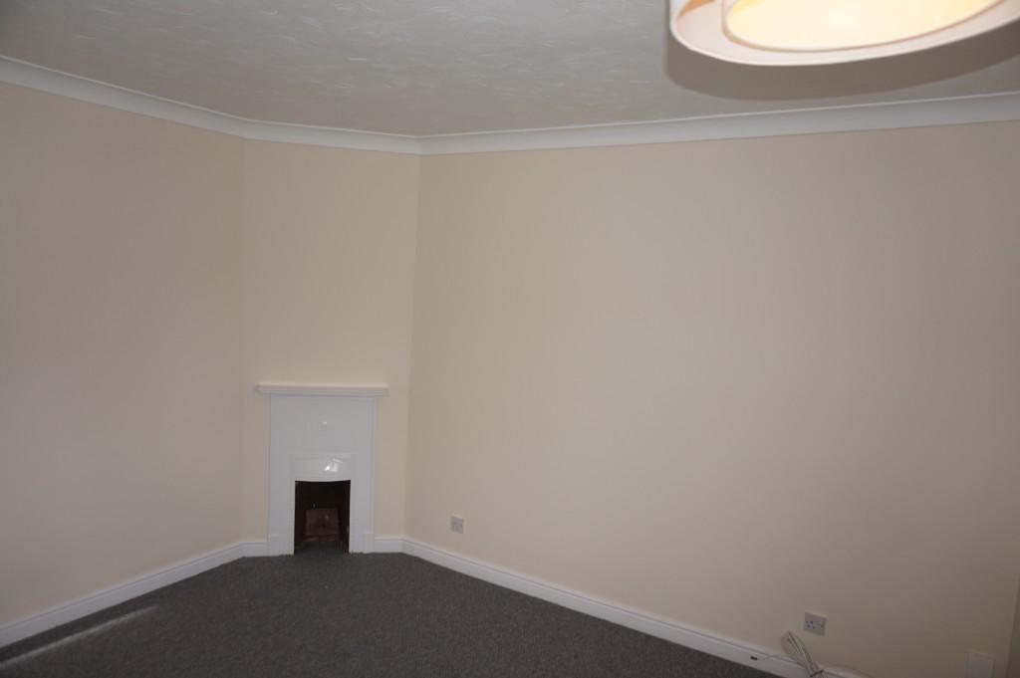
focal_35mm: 24
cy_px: 339
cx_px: 510
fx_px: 679
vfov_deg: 53.1
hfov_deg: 73.8
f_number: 3.5
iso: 160
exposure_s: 1/60
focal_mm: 16
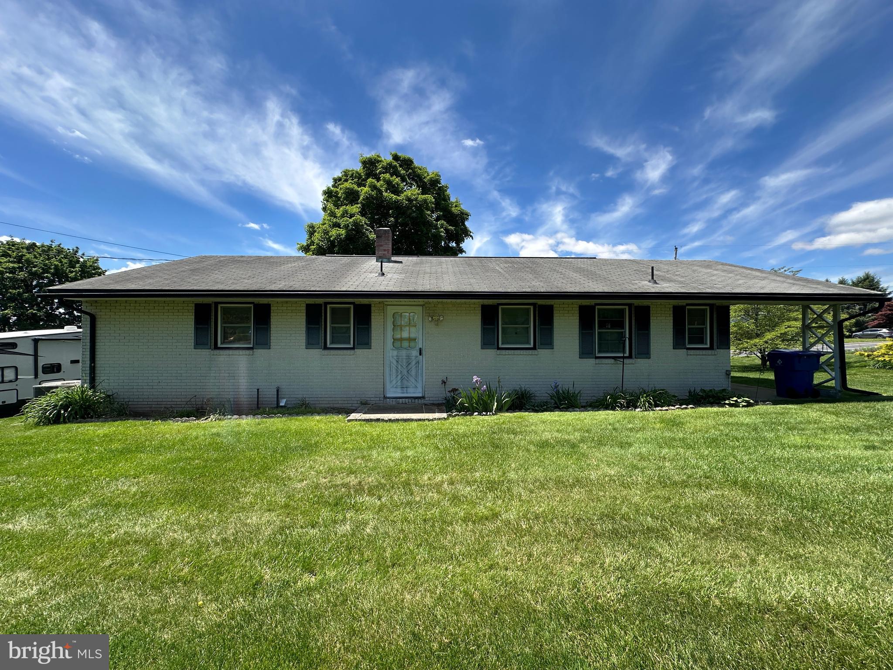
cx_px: 446
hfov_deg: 102.1
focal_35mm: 14
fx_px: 361
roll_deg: -0.2
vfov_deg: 85.7
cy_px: 335
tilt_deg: +1.2
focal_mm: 2.22
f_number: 2.2
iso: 50
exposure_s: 1/1062
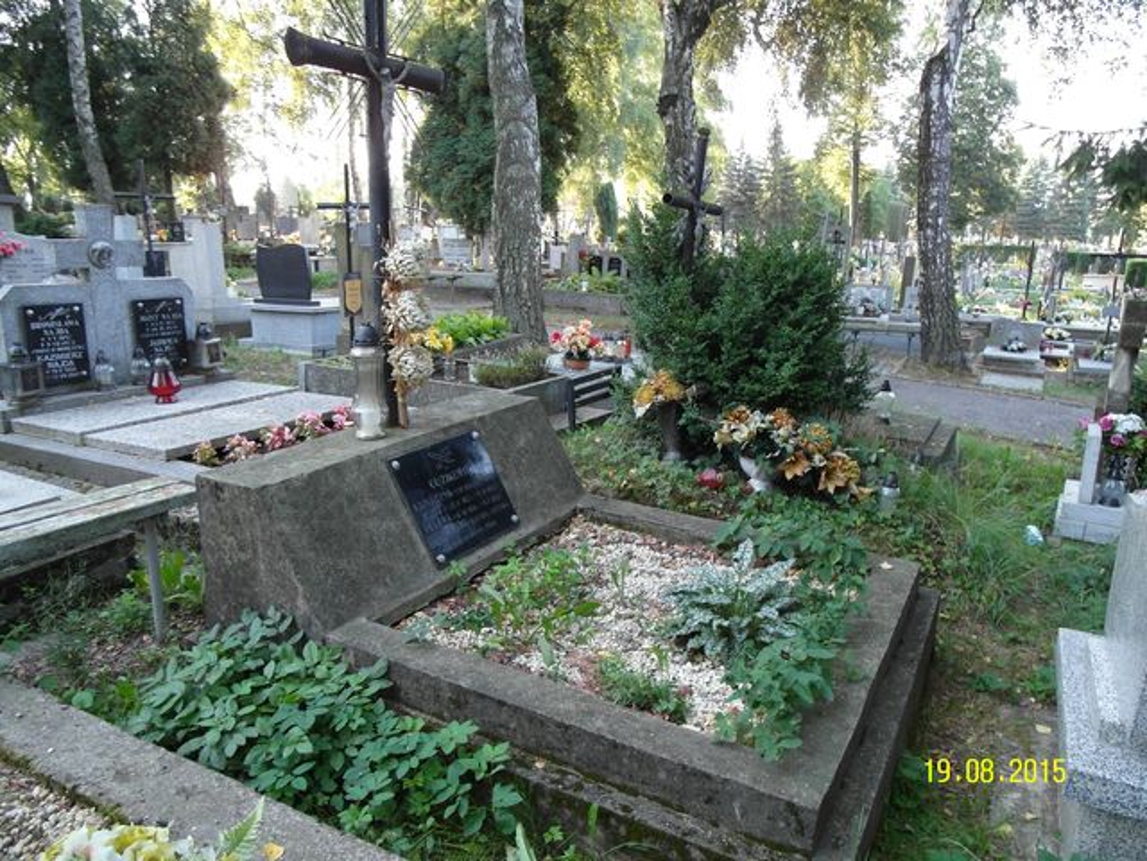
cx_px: 574
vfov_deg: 56.8
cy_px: 430
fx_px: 795
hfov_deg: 71.6
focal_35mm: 24
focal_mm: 5.2
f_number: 2.5
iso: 100
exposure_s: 1/45
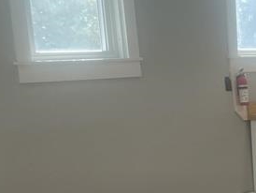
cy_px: 223
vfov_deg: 14.8
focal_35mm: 97
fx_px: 718
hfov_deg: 17.4
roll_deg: +1.1
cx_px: 423
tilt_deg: -12.9
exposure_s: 1/121
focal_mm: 4.2
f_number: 1.6
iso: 80
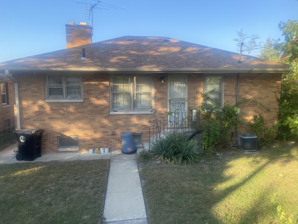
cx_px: 149
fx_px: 224
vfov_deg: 53.1
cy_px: 112
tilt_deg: -7.0
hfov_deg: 67.3
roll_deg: -0.3
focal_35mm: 26
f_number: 1.8
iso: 32
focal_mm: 4.25
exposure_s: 1/524
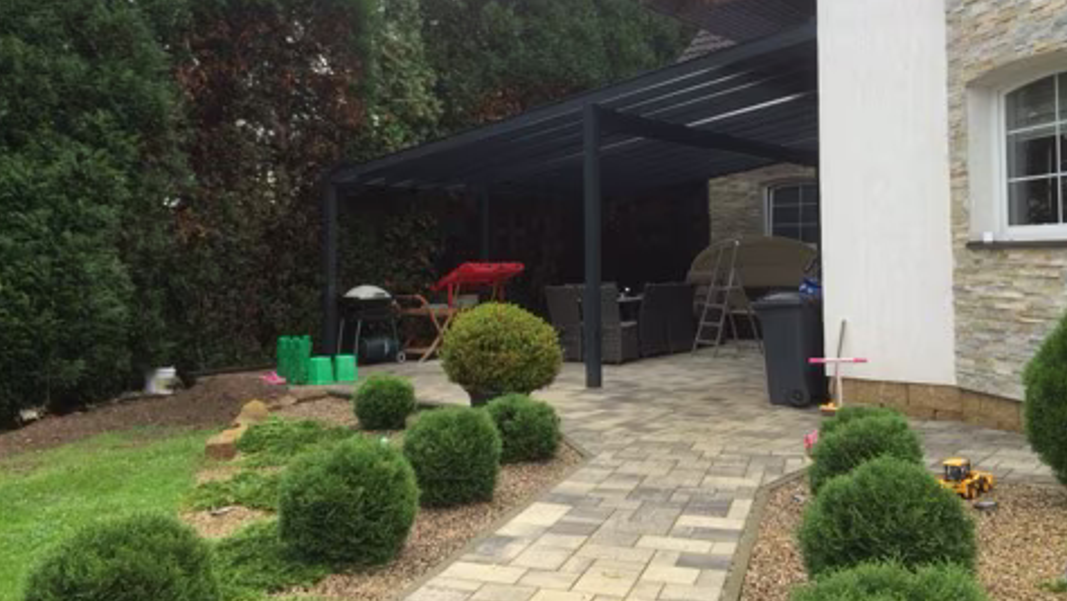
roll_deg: +0.1
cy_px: 223
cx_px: 529
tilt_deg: +1.0
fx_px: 906
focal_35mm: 32
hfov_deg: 61.0
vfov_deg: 36.5
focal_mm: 4.15
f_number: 2.2
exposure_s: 1/163
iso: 32
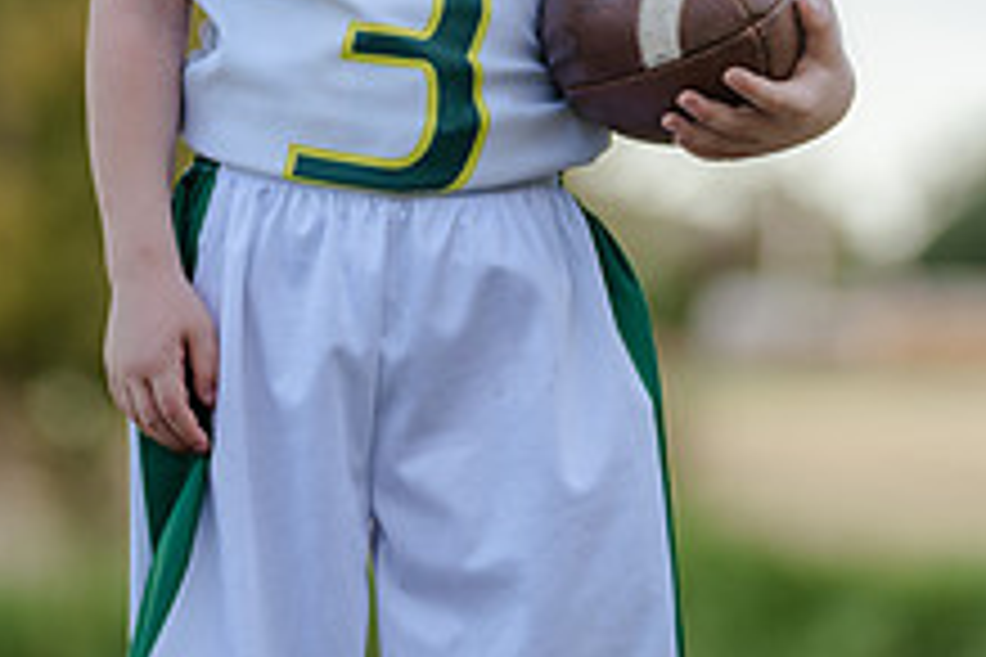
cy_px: -52
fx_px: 9284
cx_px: 419
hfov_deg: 6.1
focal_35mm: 339
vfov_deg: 4.0
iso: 160
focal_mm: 128
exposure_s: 1/320
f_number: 2.8
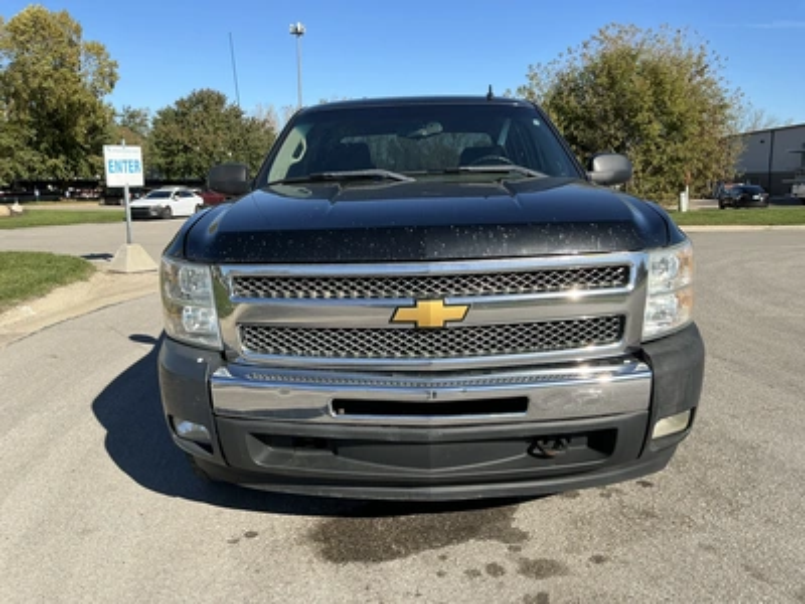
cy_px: 302
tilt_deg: -6.5
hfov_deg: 63.4
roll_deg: +1.5
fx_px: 651
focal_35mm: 28
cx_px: 402
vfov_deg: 49.7
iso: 25
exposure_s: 1/1490
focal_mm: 3
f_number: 1.8
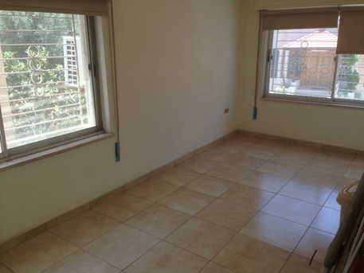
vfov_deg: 43.0
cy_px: 136
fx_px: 347
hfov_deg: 55.3
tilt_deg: -15.9
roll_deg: -0.5
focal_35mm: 33
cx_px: 182
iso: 50
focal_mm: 4.12
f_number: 2.4
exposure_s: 1/147
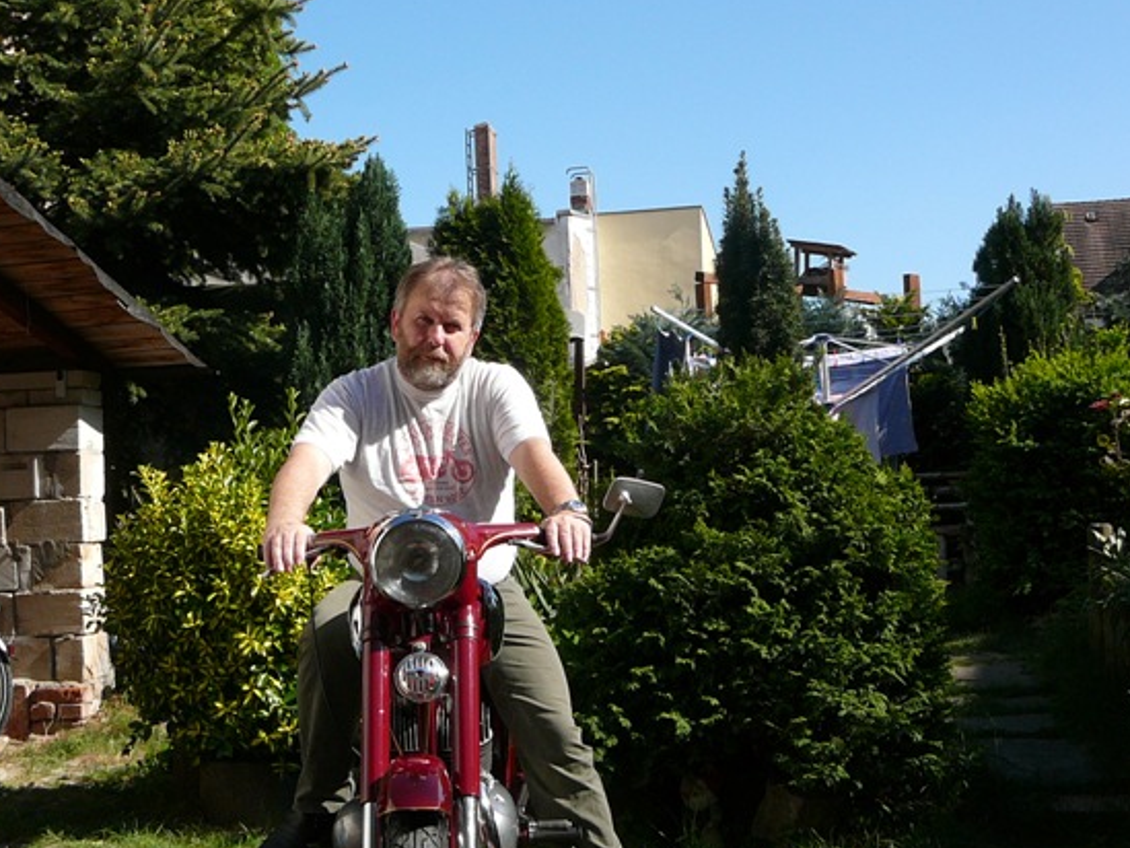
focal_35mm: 51
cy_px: 440
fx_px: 1665
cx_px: 463
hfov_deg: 37.4
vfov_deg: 28.6
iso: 80
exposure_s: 1/400
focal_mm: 5.2
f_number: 5
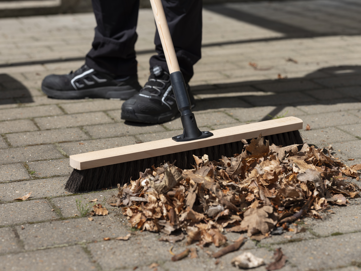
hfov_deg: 22.5
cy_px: 136
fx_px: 907
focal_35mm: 87
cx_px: 180
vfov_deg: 17.0
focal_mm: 110
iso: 100
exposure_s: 1/500
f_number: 5.6
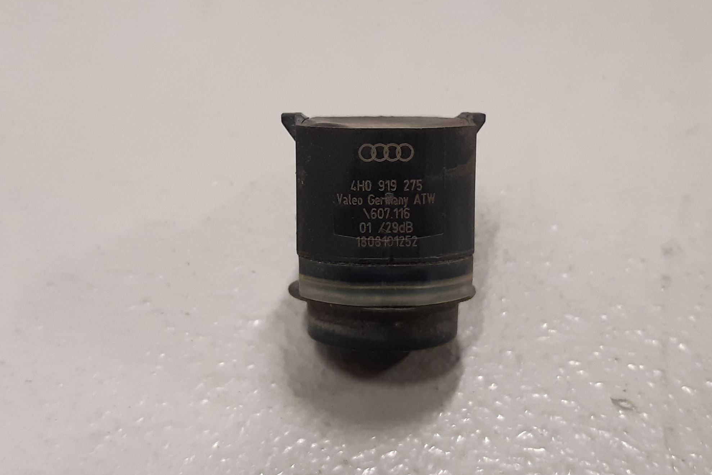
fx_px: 554
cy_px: 209
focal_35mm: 28
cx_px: 351
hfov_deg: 65.5
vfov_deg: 46.3
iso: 200
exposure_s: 1/50
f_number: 1.7
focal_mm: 3.93
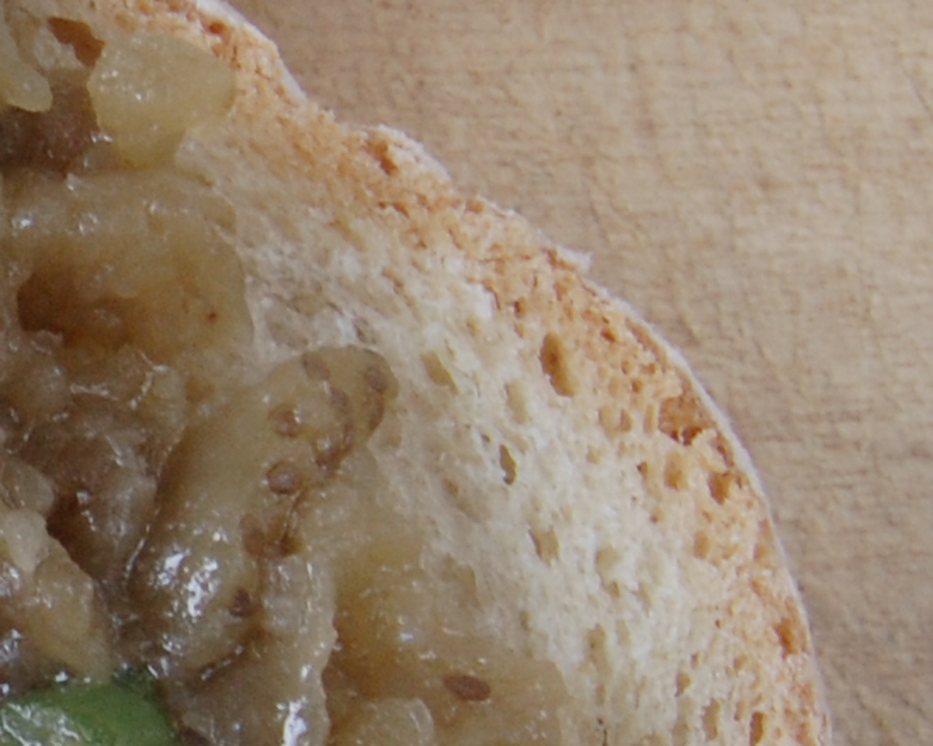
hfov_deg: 7.6
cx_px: -965
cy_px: 632
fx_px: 6681
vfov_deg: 6.4
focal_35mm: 242
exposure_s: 1/13
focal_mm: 38
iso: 800
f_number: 16
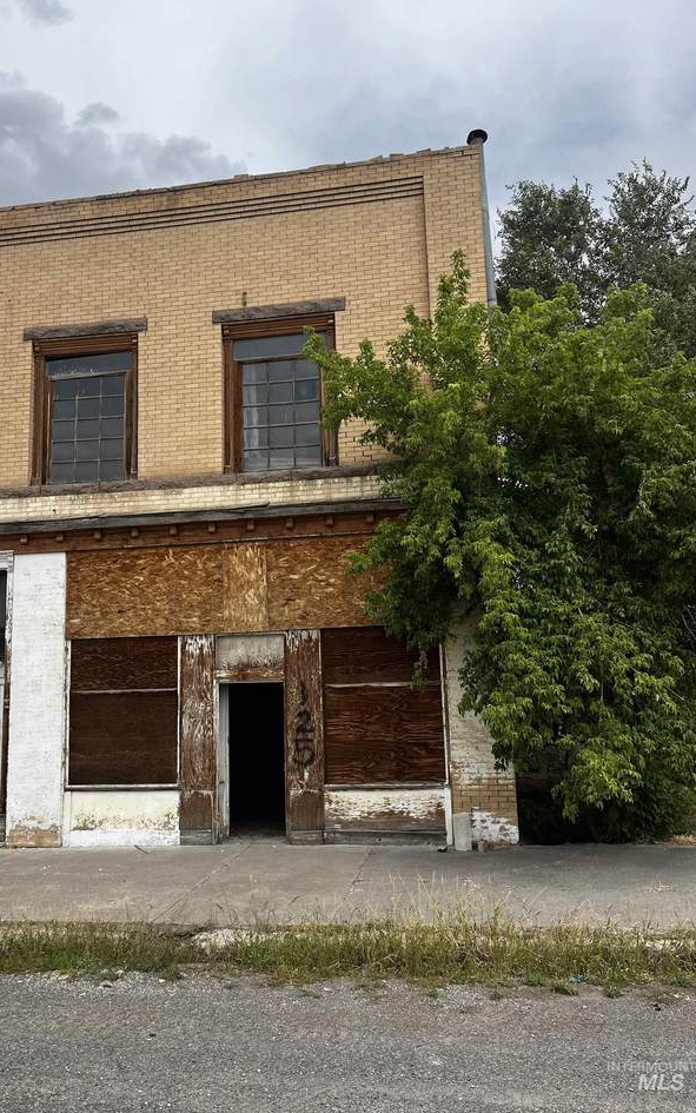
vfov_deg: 66.5
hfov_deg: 44.4
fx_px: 849
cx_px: 297
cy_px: 552
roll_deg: +1.1
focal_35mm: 28
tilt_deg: +8.4
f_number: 1.6
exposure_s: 1/2410
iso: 50
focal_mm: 5.1
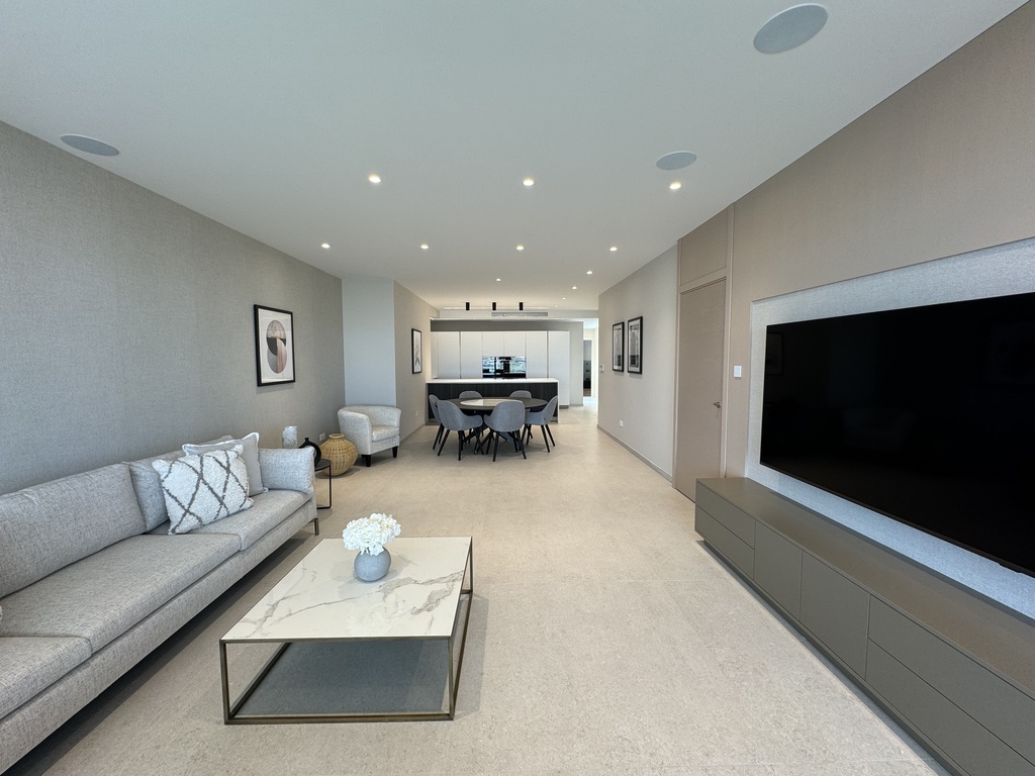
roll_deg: -0.3
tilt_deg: -3.9
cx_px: 518
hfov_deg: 102.1
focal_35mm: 14
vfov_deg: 85.7
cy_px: 388
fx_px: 419
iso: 50
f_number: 2.2
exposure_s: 1/100
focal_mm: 2.22
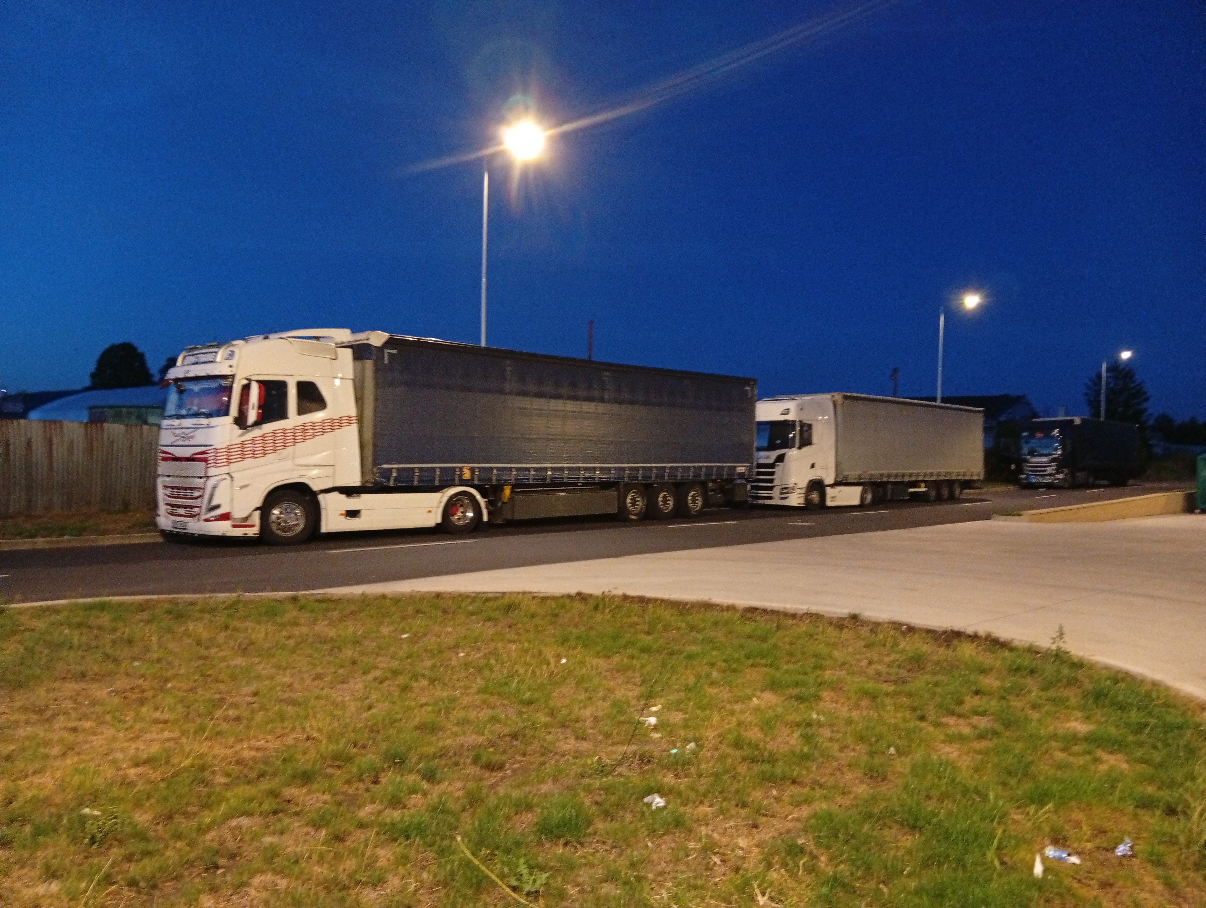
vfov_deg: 53.2
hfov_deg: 67.2
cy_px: 454
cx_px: 603
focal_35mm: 26
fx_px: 907
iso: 1815
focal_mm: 3.96
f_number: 1.8
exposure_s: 1/16.7
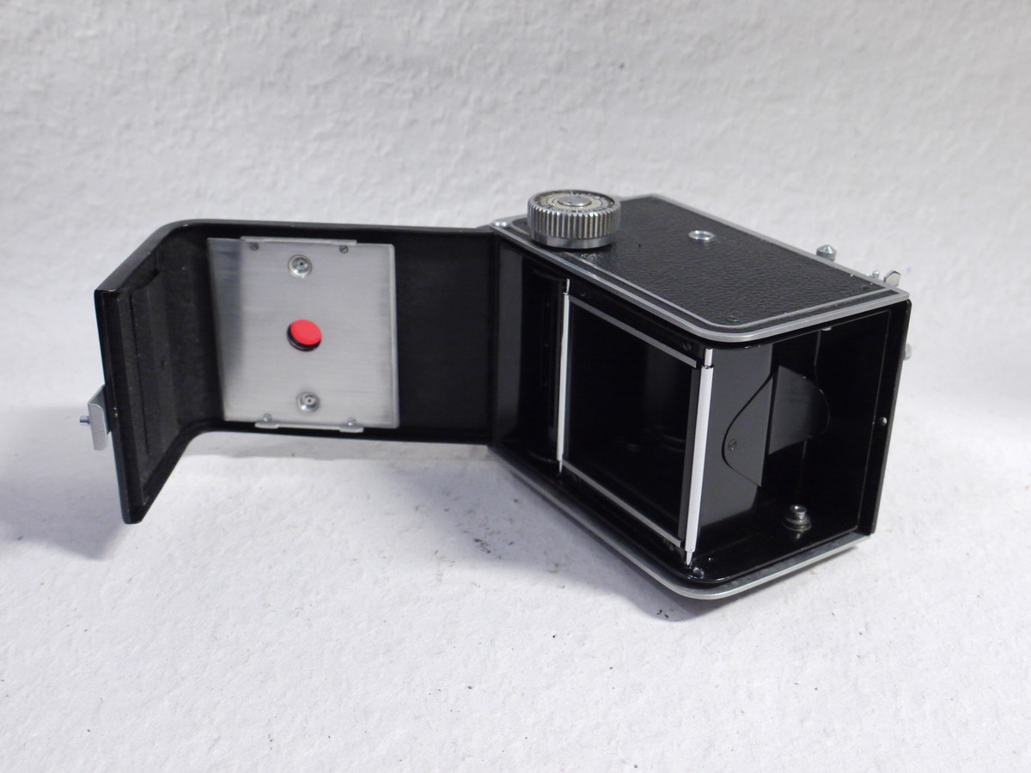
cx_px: 516
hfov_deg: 44.8
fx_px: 1251
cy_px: 386
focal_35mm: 42
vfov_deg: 34.3
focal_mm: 21
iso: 800
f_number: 5.6
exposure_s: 1/13
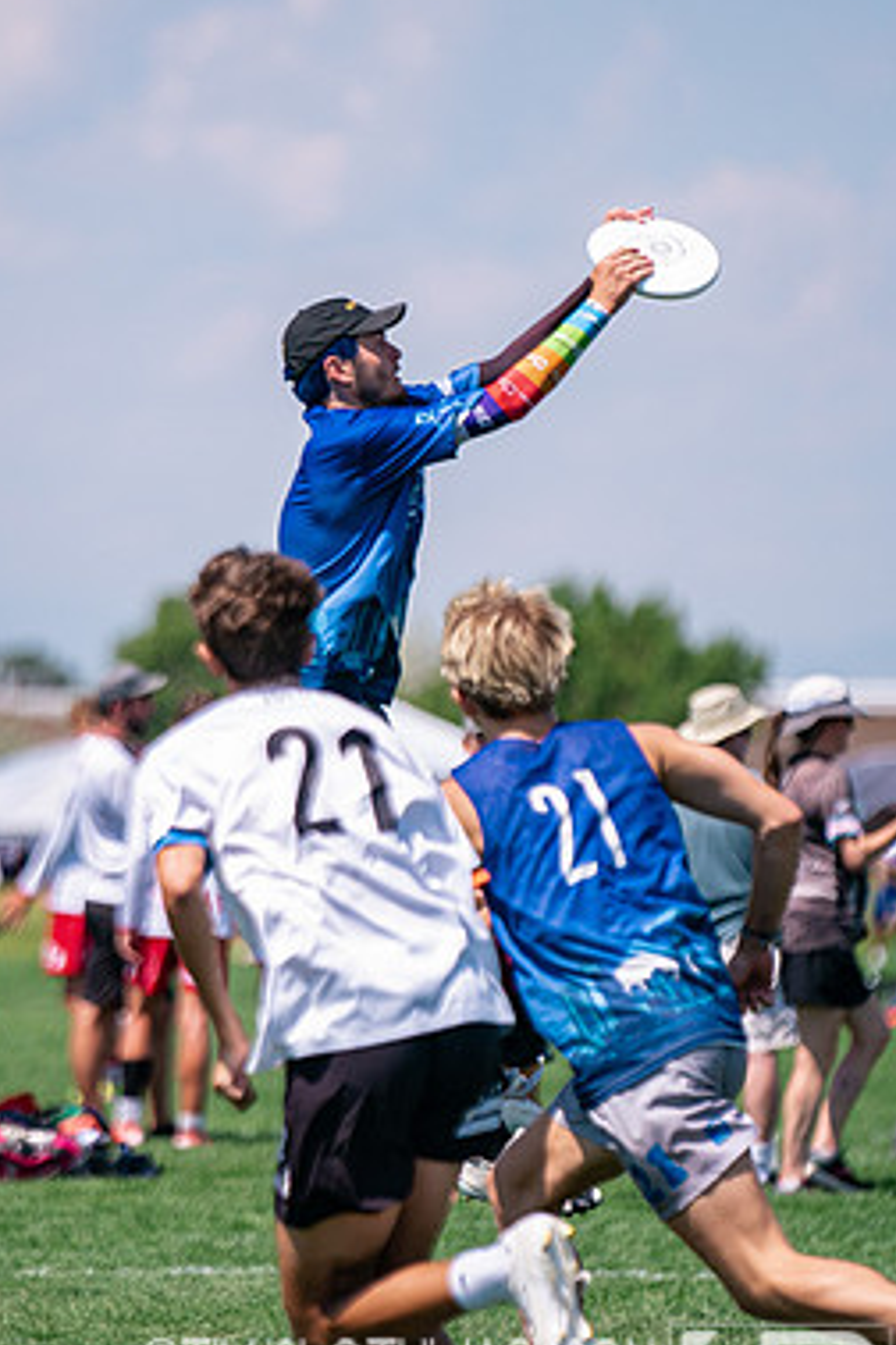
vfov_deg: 5.5
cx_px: 269
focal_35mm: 375
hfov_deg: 3.7
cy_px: 707
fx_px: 13999
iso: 320
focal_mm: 200
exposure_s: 1/6400
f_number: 2.8
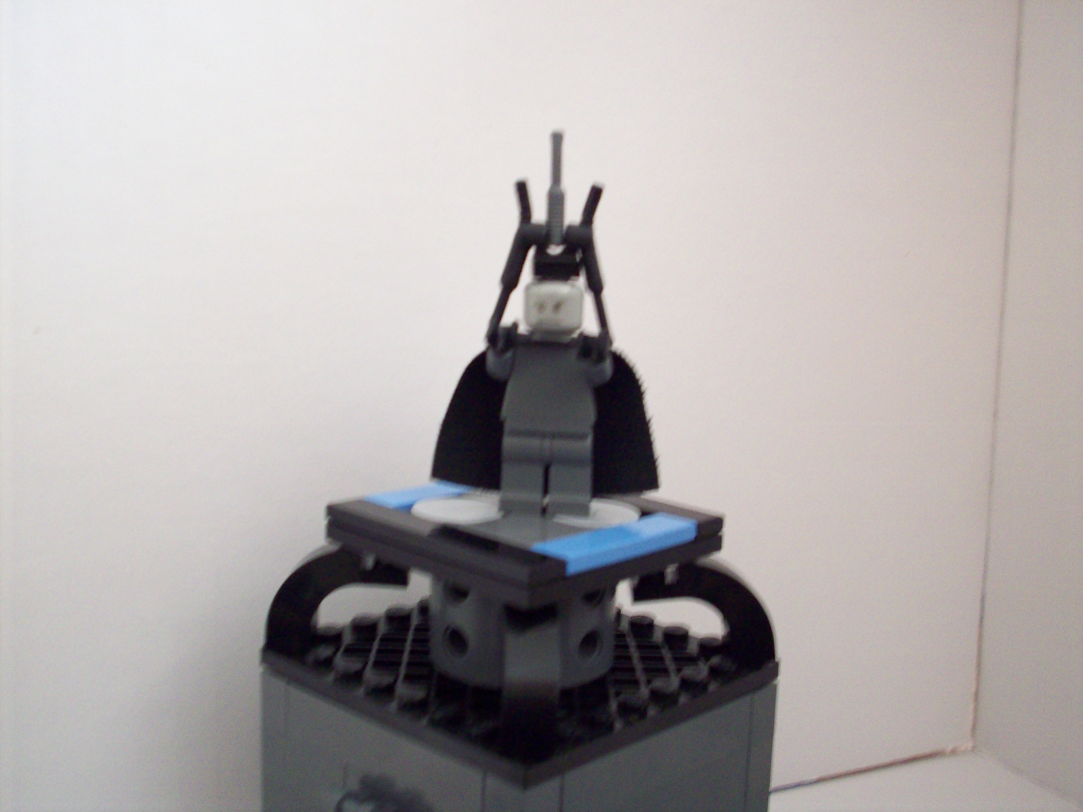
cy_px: 406
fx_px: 1158
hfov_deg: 50.1
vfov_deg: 38.7
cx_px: 542
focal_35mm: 37
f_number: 2.8
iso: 160
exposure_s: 1/10.6
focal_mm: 6.2
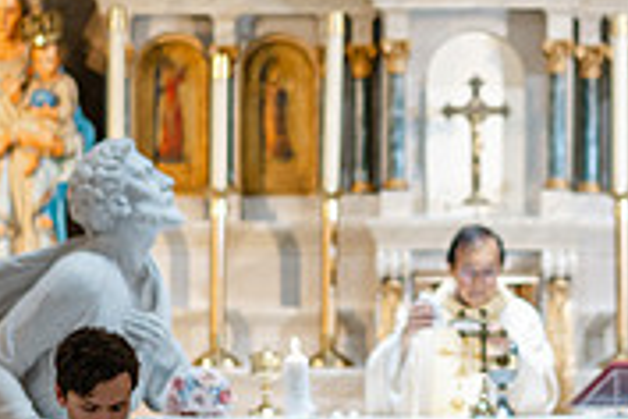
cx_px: 520
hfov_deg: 5.9
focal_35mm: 350
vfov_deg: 3.9
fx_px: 6105
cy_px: 169
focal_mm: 105
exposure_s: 1/160
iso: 400
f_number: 1.4
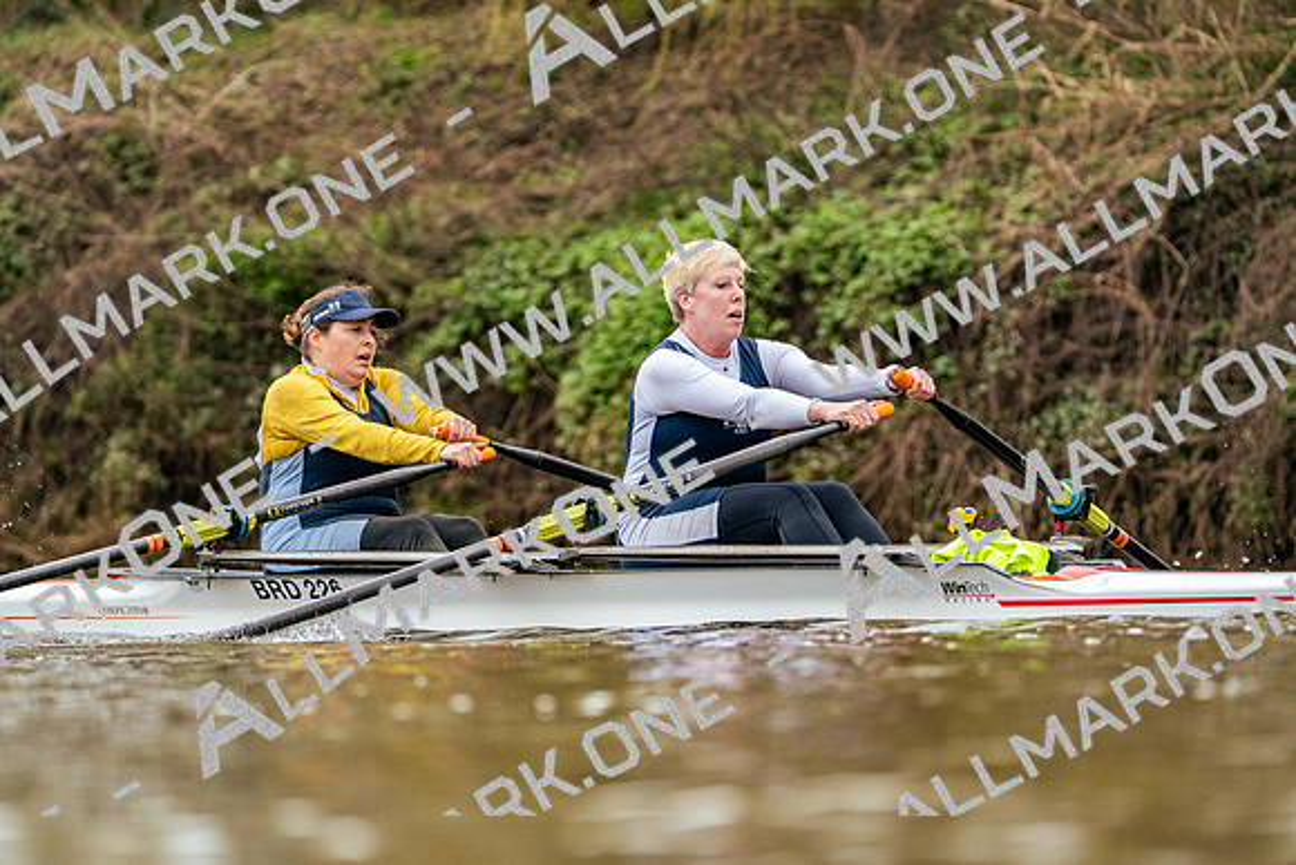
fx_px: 13358
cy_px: 432
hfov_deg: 5.6
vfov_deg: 3.7
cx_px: 648
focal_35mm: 371
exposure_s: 1/2000
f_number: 6.3
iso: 2500
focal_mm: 371
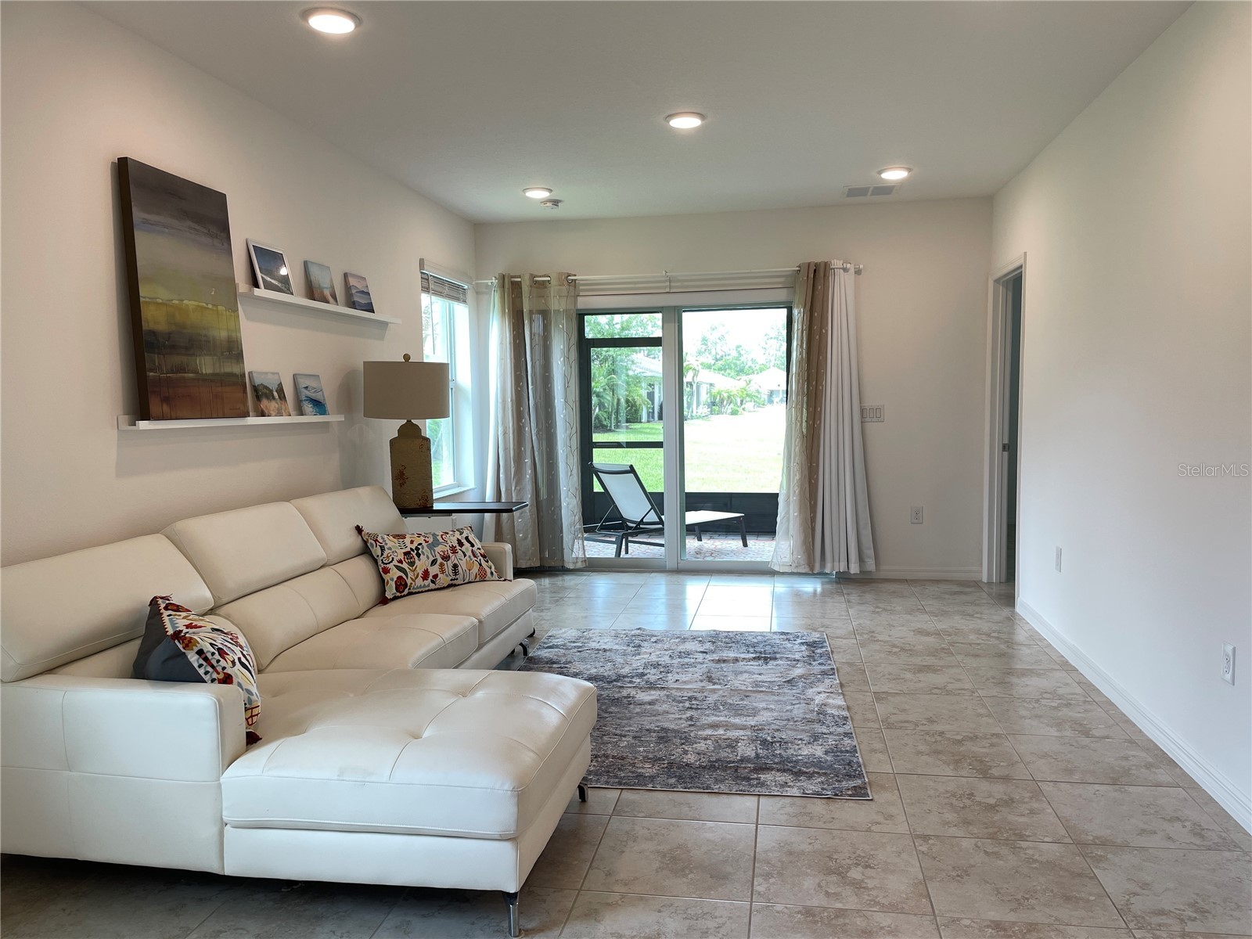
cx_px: 626
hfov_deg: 67.3
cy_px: 470
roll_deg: +1.2
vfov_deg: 53.1
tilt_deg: -4.4
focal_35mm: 26
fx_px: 940
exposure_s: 1/127
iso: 32
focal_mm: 4.2
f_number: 1.6
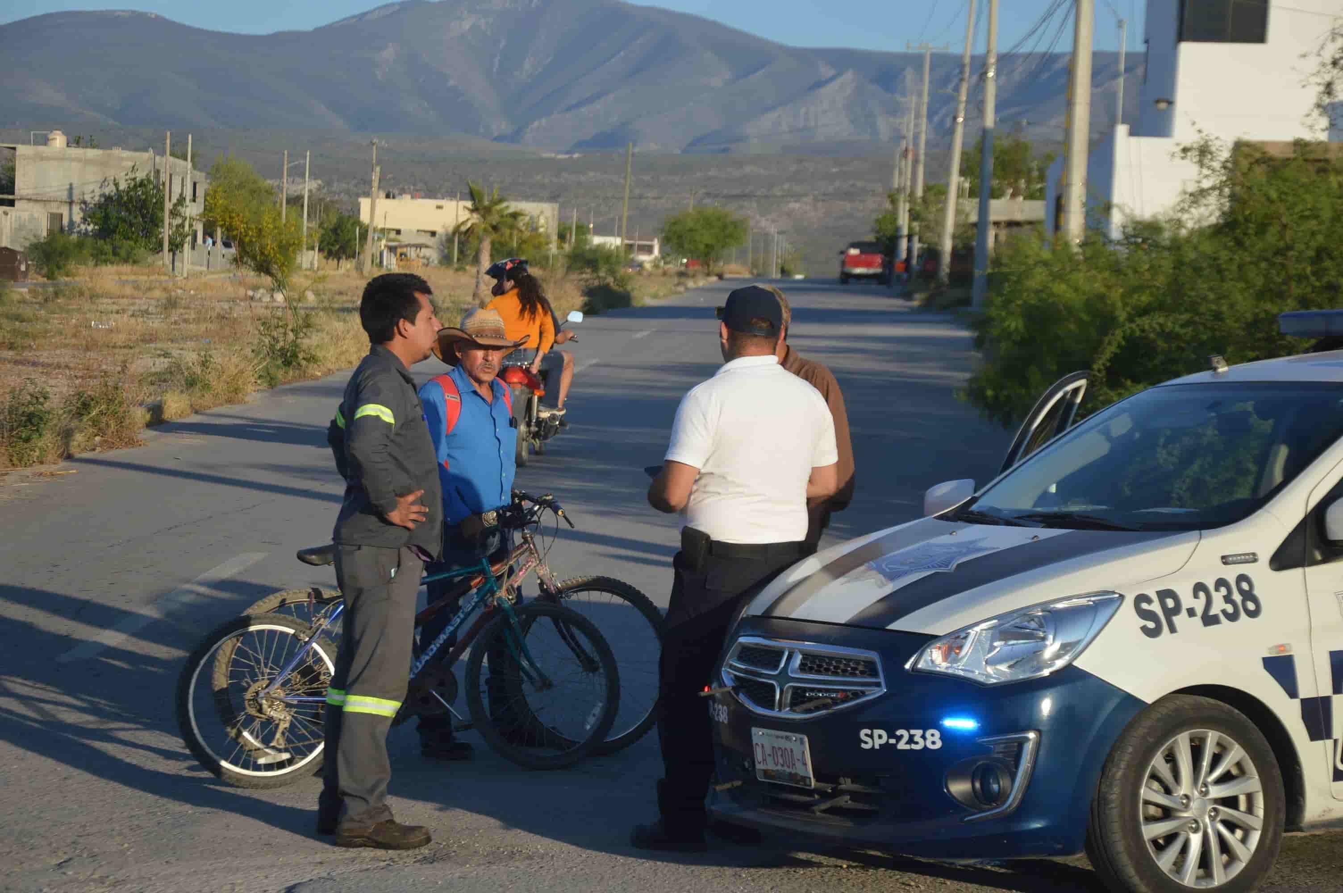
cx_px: 672
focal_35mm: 93
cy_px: 446
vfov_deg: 14.7
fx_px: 3466
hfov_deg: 21.9
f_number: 5.6
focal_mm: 62
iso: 125
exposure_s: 1/500
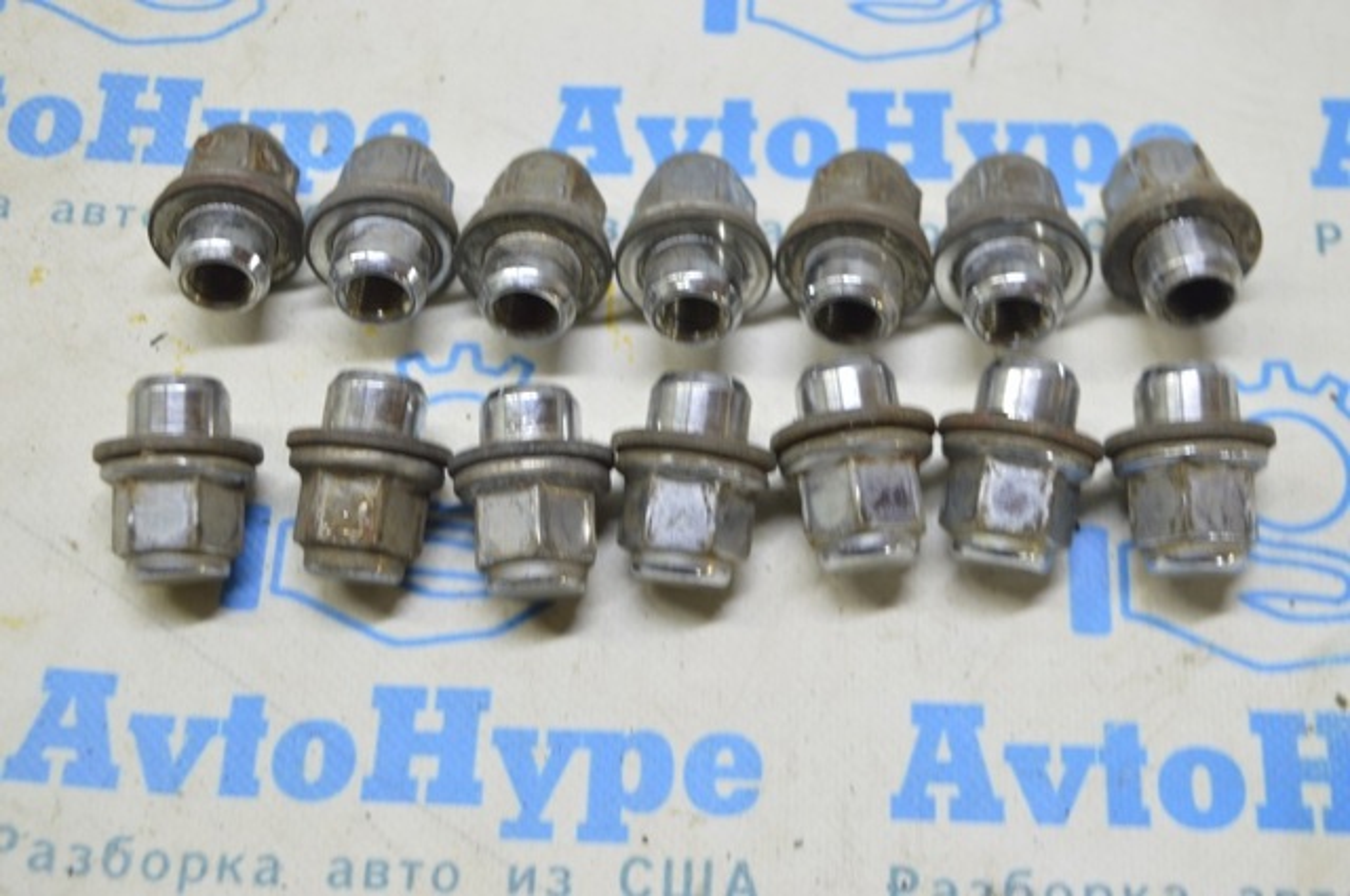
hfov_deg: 37.9
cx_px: 675
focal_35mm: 52
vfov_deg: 25.7
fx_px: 1966
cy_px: 448
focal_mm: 35
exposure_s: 1/20
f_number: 5.6
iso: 400
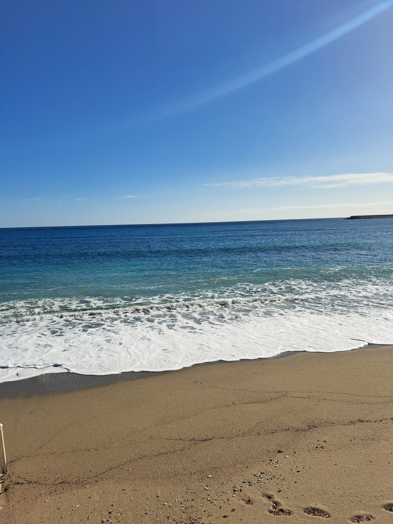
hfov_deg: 56.8
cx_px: 196
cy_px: 262
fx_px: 363
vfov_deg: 71.6
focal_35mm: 24
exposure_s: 1/2825
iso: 50
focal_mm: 5.23
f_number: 1.8
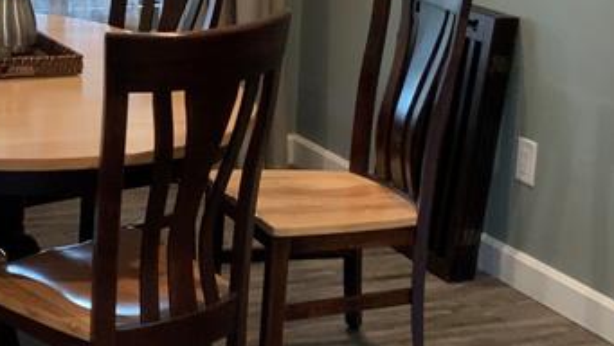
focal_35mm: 95
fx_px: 1547
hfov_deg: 22.2
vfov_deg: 12.7
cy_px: 72
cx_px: 149
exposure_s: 1/60
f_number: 1.8
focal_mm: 3
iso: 160
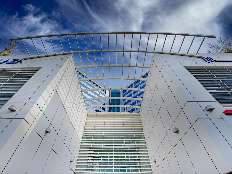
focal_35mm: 16
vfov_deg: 78.0
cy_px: 92
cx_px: 115
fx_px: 107
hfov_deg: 94.5
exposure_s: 1/800
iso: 100
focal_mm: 14
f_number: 8
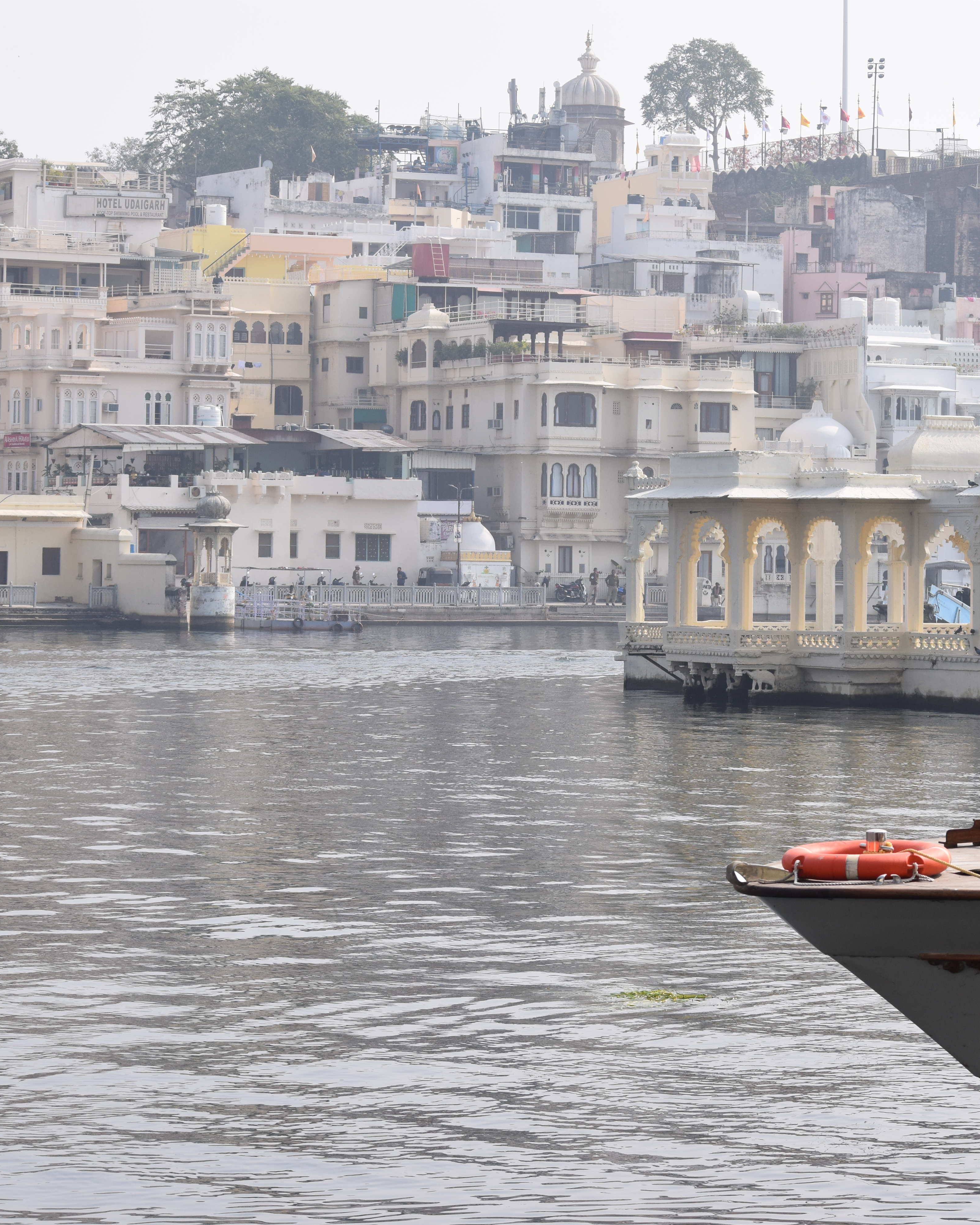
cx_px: 616
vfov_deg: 16.5
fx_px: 4231
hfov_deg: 13.2
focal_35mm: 117
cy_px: 612
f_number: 6.3
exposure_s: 1/1600
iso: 400
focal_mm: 55
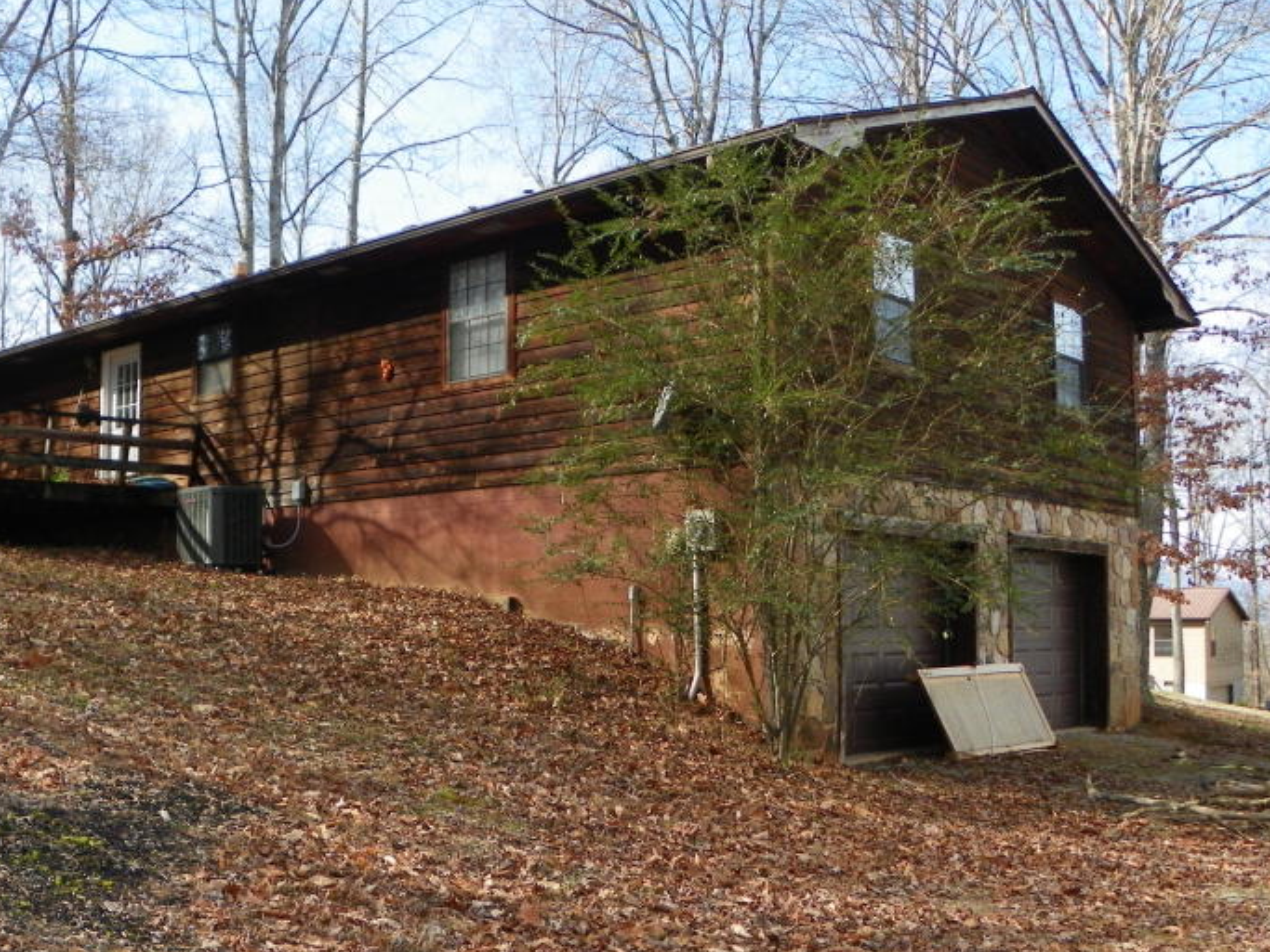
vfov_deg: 36.7
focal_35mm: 39
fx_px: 1431
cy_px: 558
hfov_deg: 47.1
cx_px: 426
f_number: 2.8
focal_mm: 4.6
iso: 64
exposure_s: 1/400
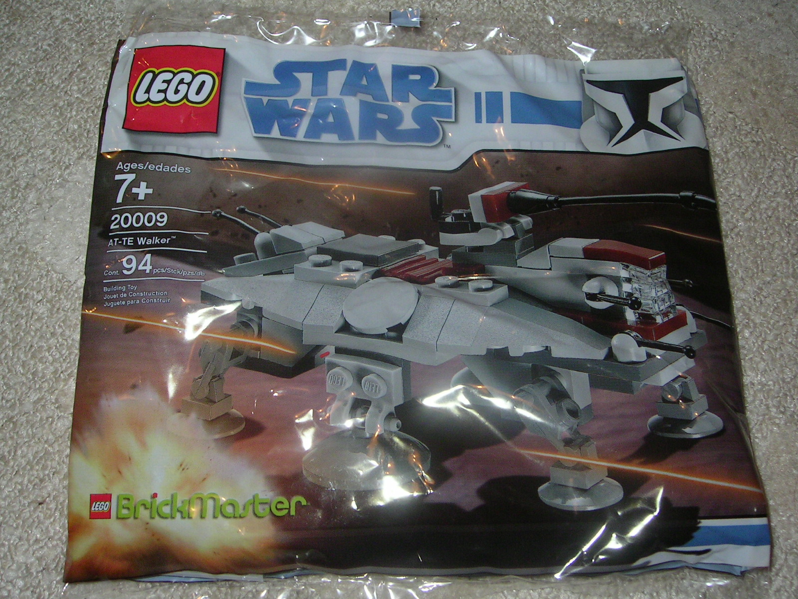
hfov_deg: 51.4
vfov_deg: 39.7
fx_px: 830
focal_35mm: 36
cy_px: 300
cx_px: 399
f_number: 4.8
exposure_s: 1/30
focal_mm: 5.6
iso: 100
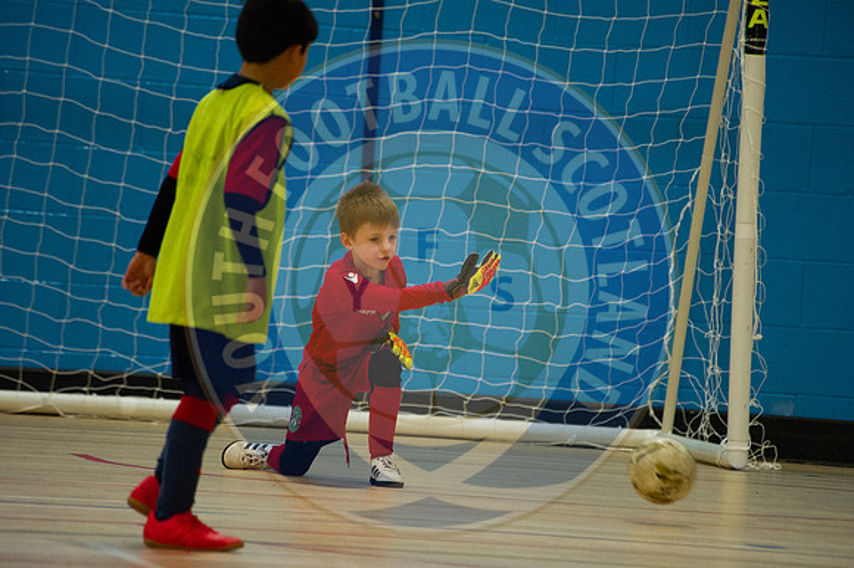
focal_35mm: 423
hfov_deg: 4.9
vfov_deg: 3.2
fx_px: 10037
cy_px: 301
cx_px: 452
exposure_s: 1/320
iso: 8000
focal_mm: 400
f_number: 5.6
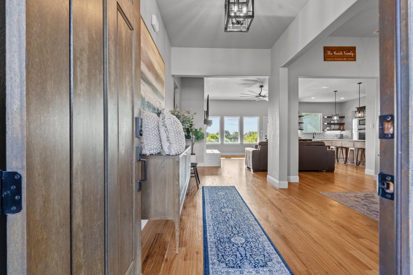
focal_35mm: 16
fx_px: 184
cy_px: 138
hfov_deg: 96.7
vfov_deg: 73.7
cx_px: 206
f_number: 8
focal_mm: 16
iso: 400
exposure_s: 1/8
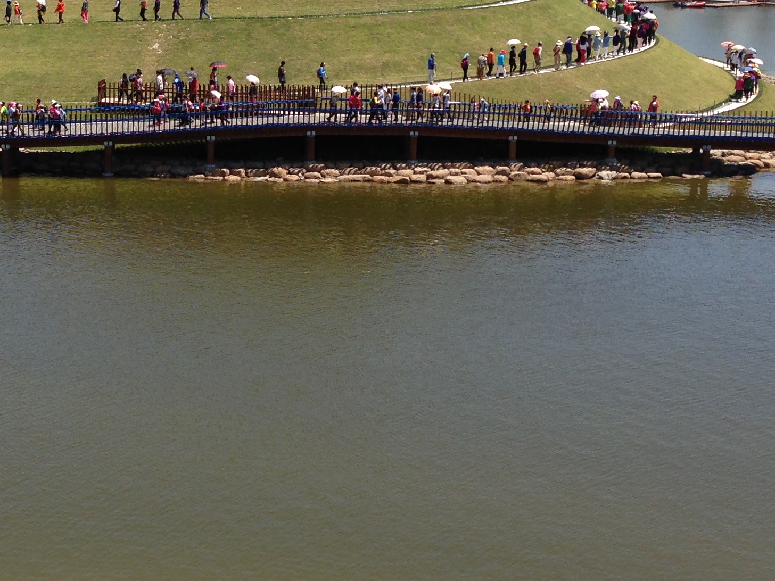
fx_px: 1657
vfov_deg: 19.7
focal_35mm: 74
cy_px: 133
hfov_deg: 25.8
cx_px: 138
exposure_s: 1/1466
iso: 50
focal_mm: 4.13
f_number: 2.4
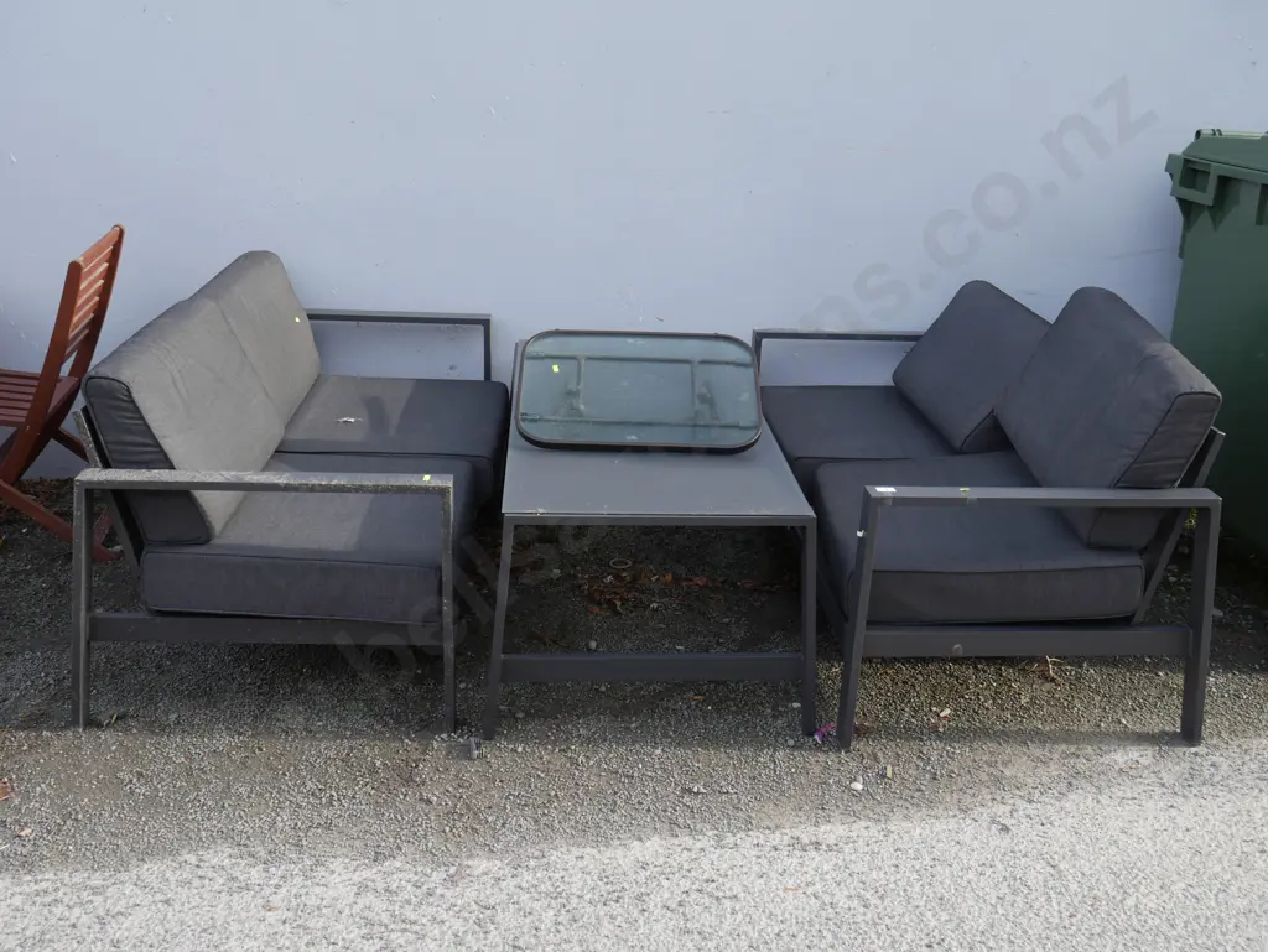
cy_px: 476
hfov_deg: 56.8
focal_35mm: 32
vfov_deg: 44.2
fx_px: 1173
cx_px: 634
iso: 200
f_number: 5
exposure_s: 1/160
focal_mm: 16
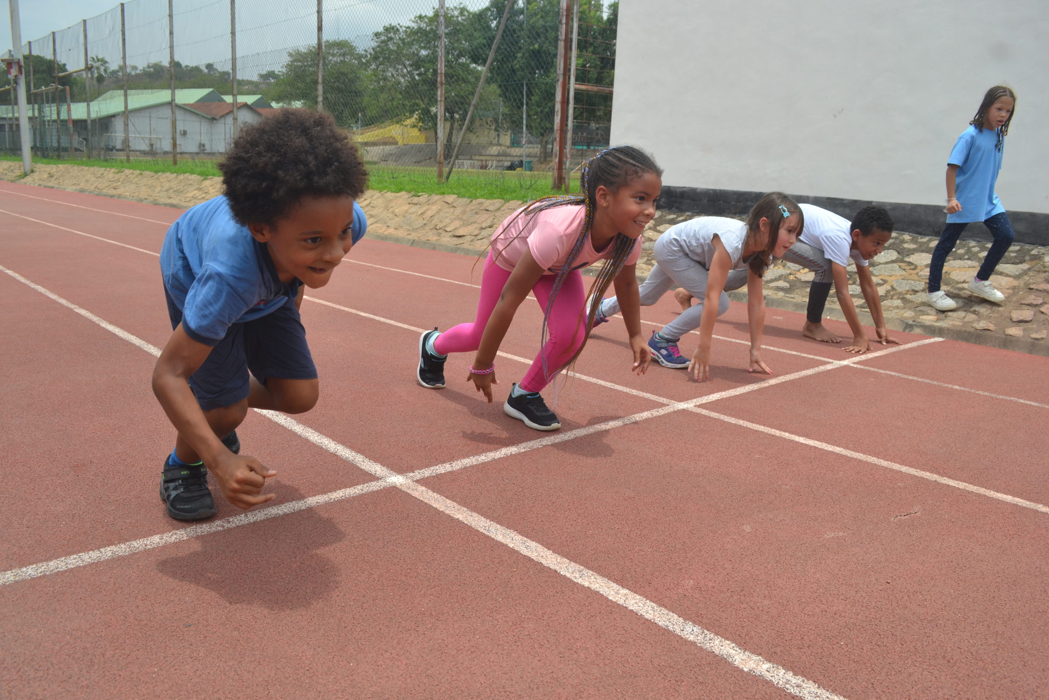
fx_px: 787
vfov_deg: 47.9
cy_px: 350
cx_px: 524
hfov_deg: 67.4
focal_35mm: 27
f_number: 5.6
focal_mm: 18
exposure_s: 1/1600
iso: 400
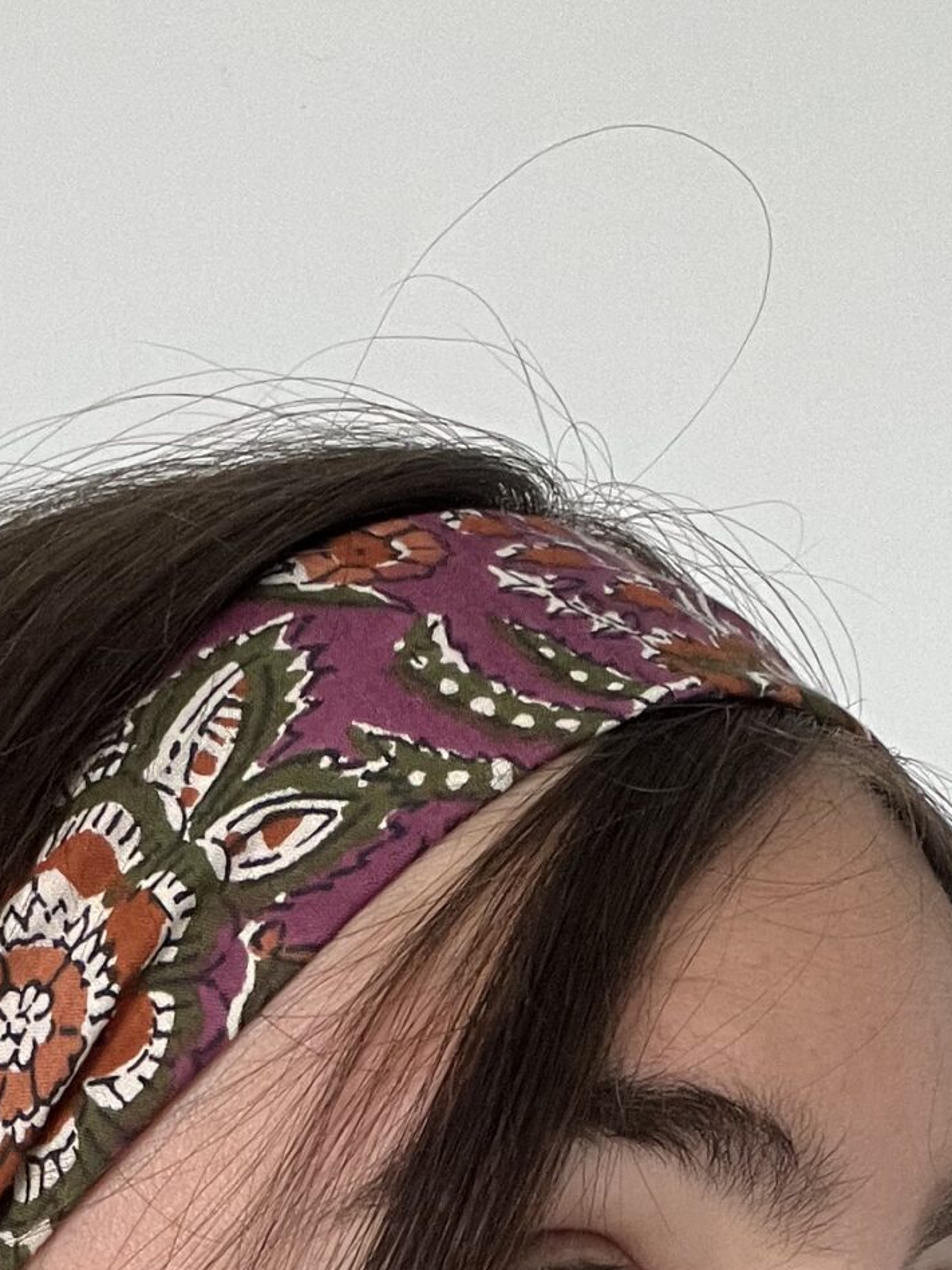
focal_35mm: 81
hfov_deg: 18.0
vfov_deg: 22.0
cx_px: 175
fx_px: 2970
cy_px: 1581
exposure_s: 1/60
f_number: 2.2
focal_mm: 2.71
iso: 125
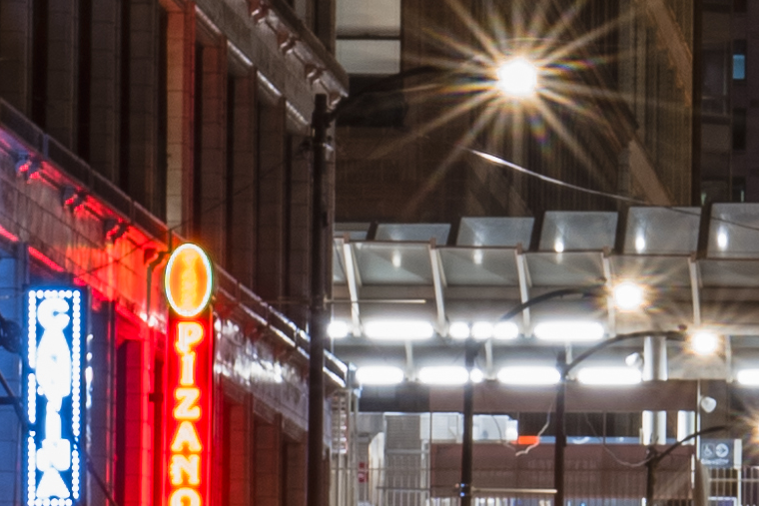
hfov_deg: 3.8
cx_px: 1475
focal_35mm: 543
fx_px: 11450
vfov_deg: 2.5
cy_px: 111
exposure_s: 25
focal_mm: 50
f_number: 16
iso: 31
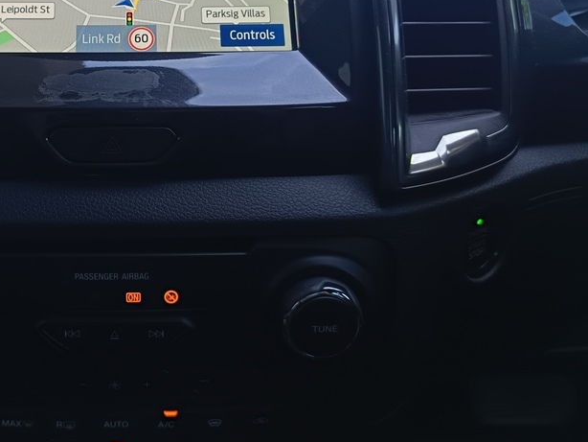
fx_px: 680
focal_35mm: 40
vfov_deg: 35.0
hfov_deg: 45.0
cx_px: 138
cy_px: 97
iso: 503
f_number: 1.75
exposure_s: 1/100
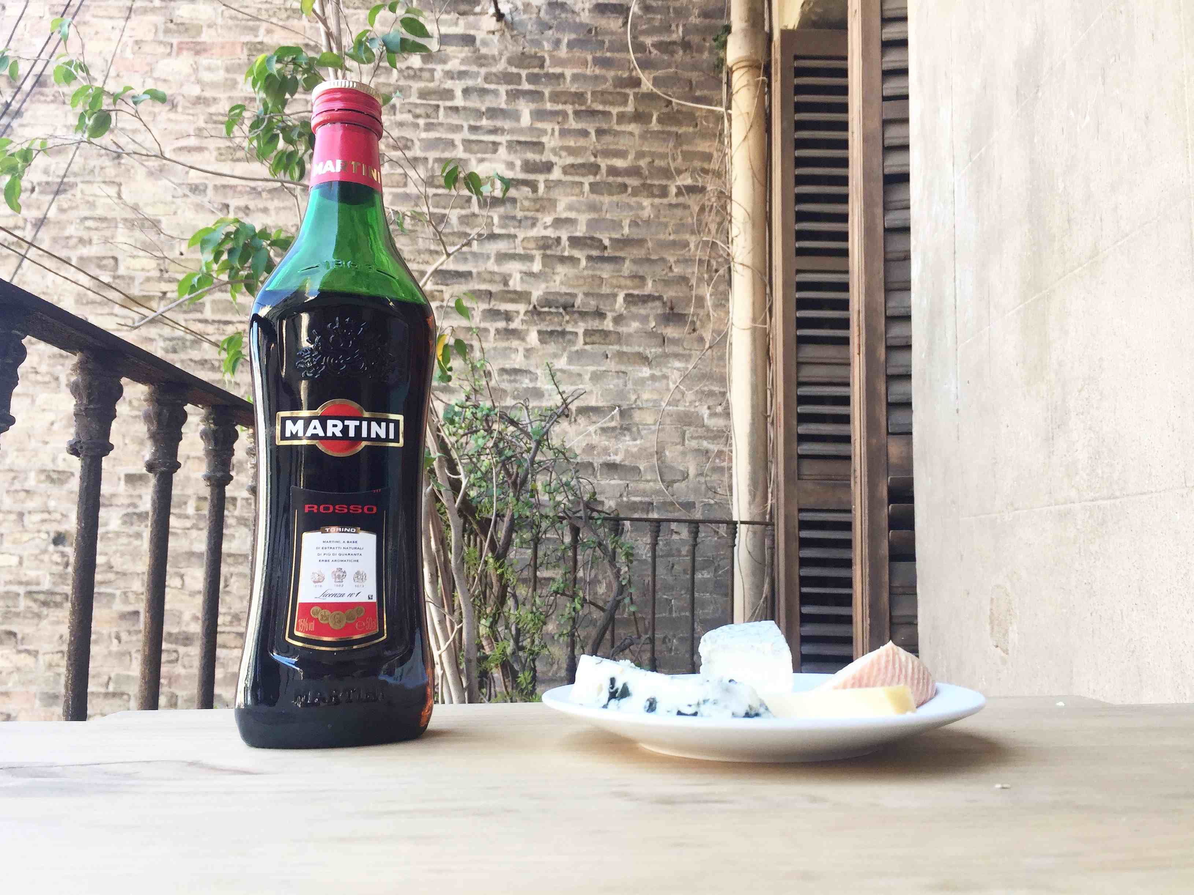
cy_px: 448
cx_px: 597
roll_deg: -1.0
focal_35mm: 29
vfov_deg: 48.2
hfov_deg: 61.7
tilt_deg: +6.3
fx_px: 1000
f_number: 2.2
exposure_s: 1/100
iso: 32
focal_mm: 4.15
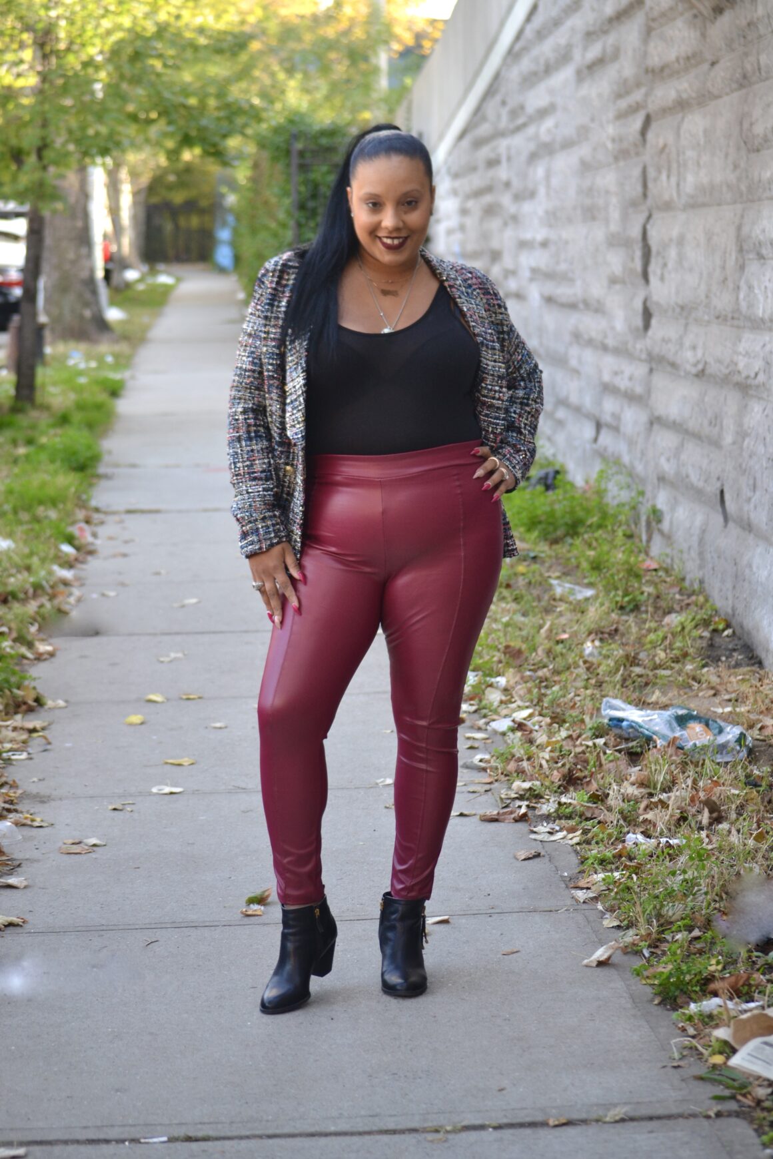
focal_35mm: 82
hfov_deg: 16.6
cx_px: 386
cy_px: 580
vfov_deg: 24.6
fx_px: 2657
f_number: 4
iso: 400
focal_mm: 55
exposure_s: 1/60
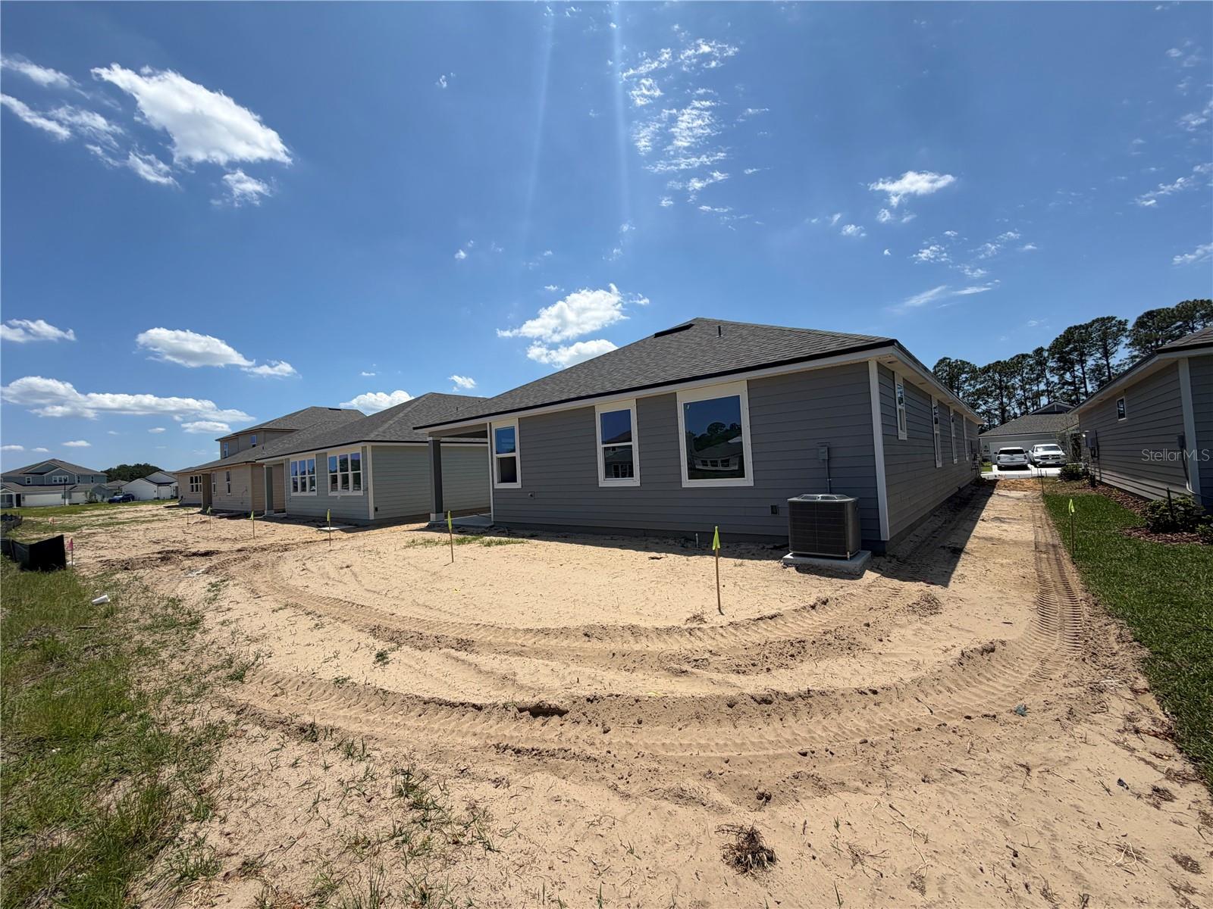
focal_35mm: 14
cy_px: 454
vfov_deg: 85.7
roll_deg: +3.0
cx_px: 606
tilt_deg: +5.4
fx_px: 491
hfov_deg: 102.1
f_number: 2.2
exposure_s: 1/1285
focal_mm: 2.22
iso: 20
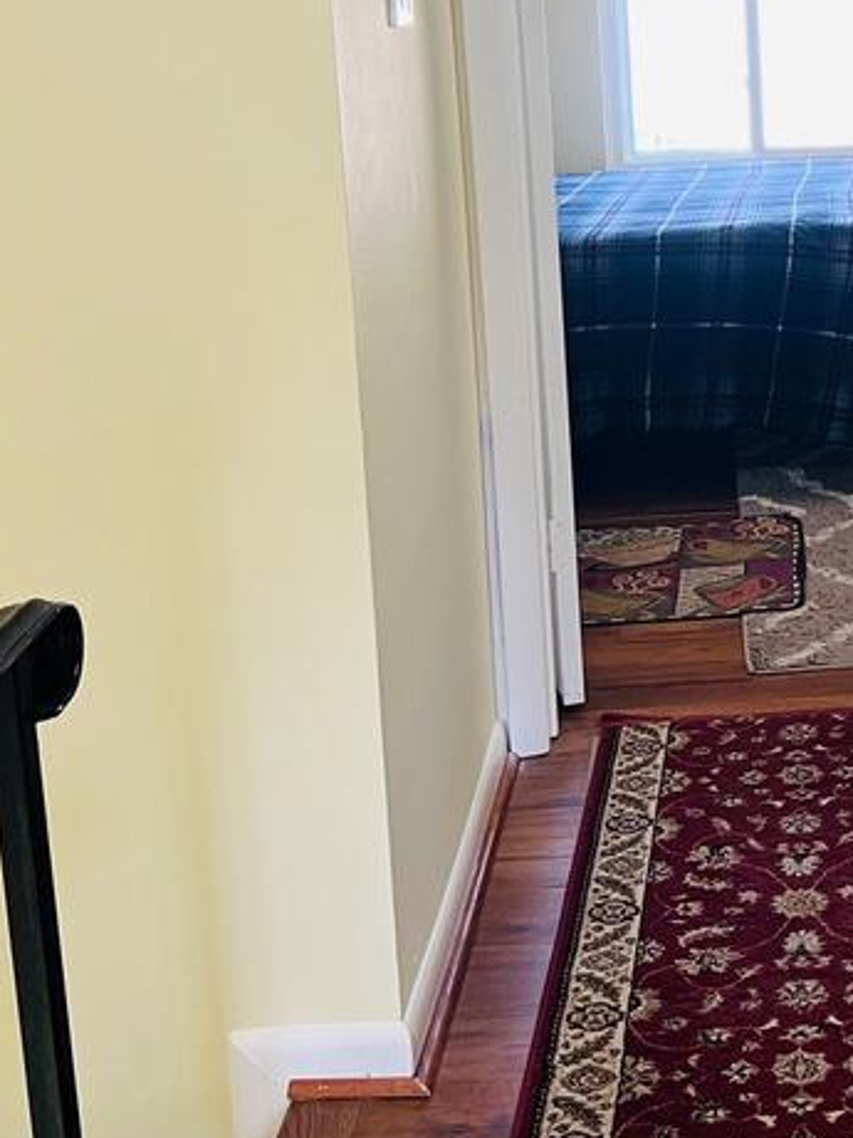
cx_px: 957
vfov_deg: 30.8
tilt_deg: -8.1
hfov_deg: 22.6
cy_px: 203
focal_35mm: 61
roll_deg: +1.9
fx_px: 2004
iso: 80
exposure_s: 1/60
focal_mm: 5.7
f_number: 1.5
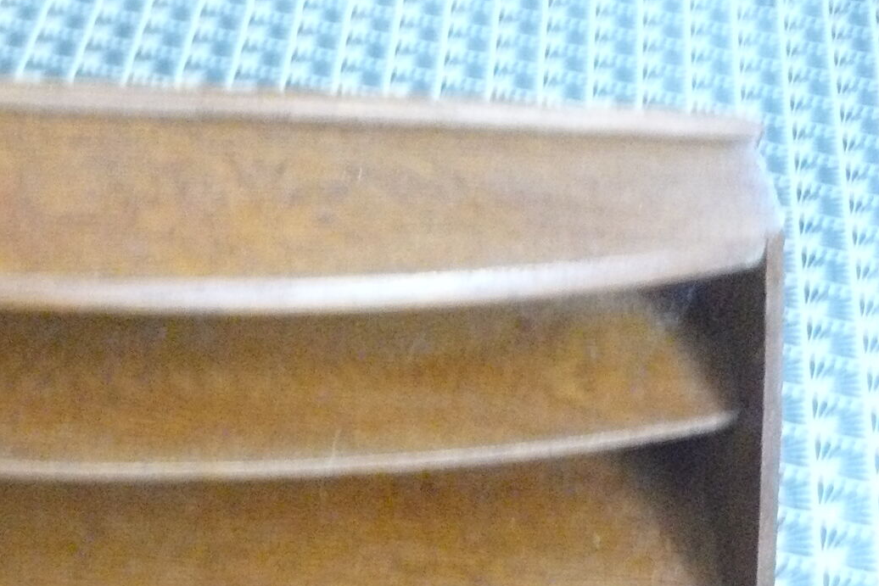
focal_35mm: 74
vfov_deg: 18.2
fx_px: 1807
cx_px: 13
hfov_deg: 26.0
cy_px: 516
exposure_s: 1/10
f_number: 2.8
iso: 800
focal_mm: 6
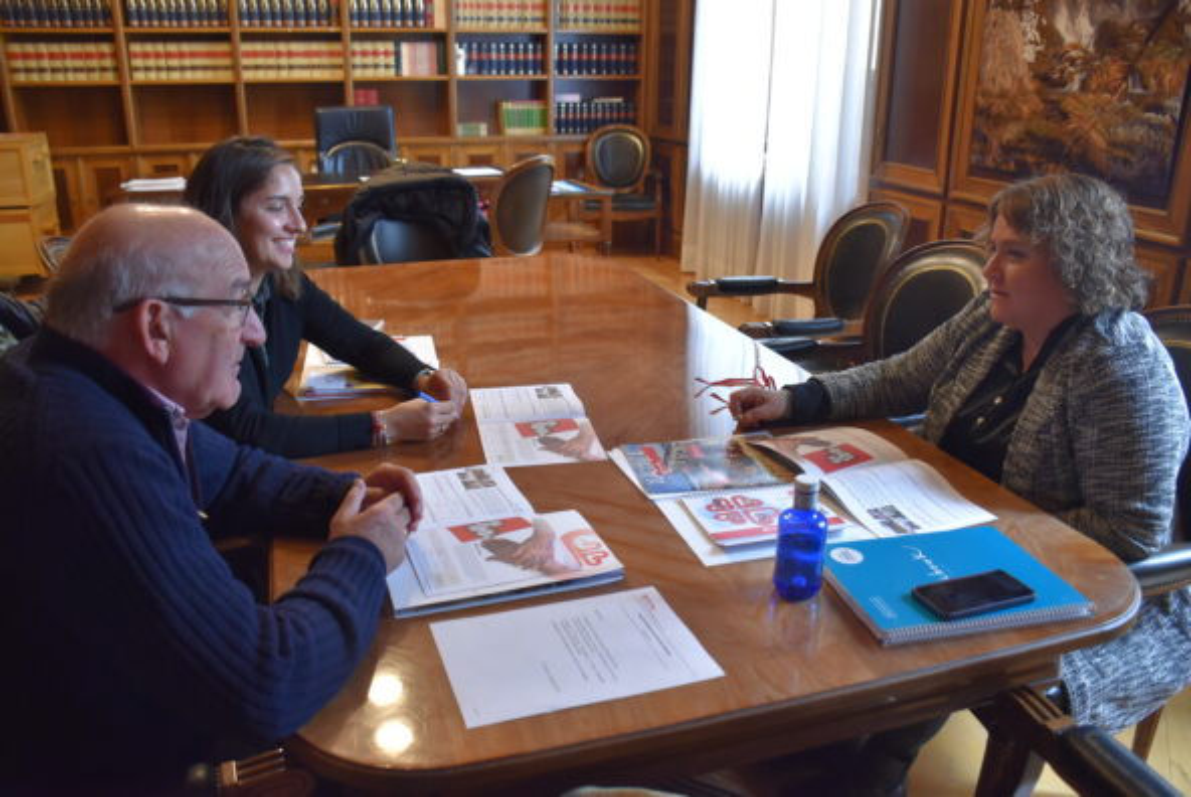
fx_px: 894
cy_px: 398
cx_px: 596
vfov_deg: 48.0
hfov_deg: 67.3
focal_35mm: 27
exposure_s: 1/60
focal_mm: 18
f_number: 3.5
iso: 900
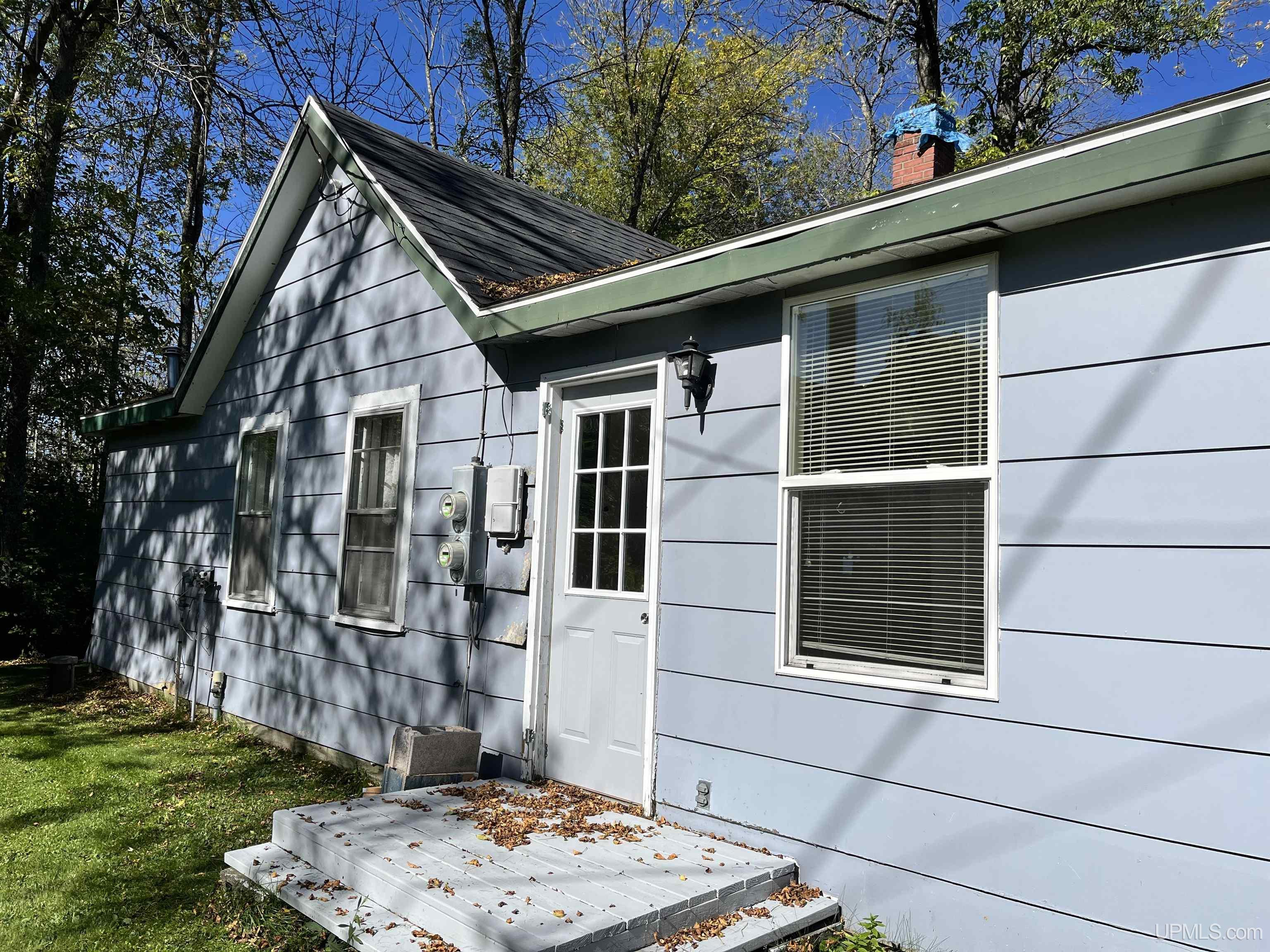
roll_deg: -2.6
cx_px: 635
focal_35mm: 26
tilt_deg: +3.9
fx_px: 954
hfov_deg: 67.3
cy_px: 476
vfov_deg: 53.1
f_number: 1.6
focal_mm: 5.1
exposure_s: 1/5319
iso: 50
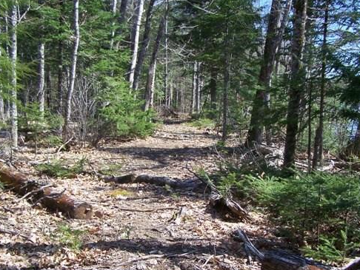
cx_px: 193
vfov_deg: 29.0
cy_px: 171
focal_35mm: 50
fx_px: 520
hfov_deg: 38.2
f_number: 2.8
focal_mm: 6.3
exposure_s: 1/320
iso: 64
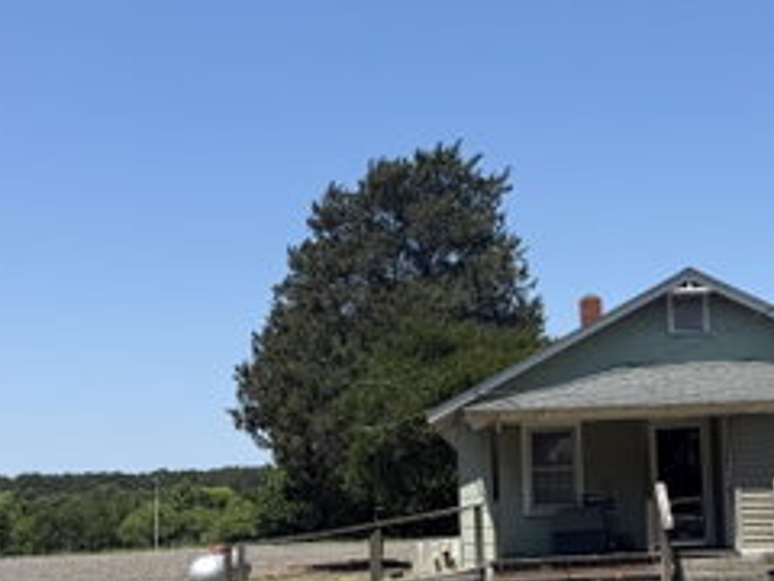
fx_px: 1431
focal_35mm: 64
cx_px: 595
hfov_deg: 29.7
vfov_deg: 22.8
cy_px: 387
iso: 80
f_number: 1.78
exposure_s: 1/4975
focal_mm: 6.76
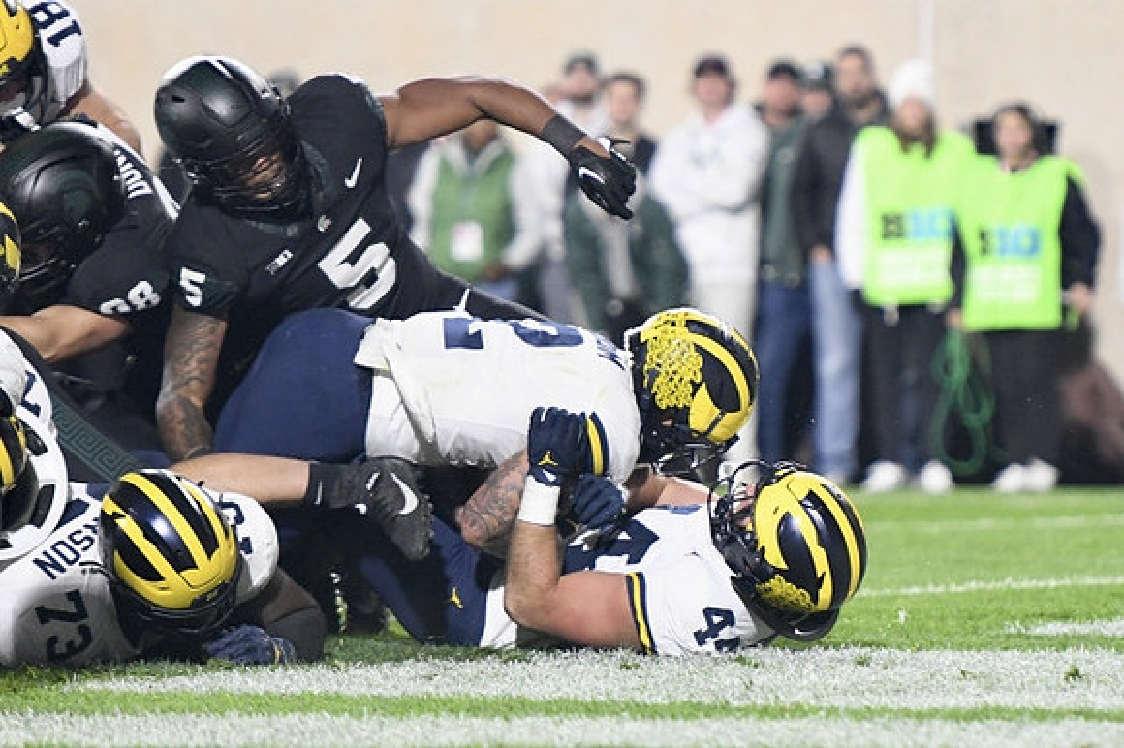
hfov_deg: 7.4
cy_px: 374
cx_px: 562
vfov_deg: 5.0
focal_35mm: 277
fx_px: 8643
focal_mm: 185
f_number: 2.8
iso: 2500
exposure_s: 1/1000
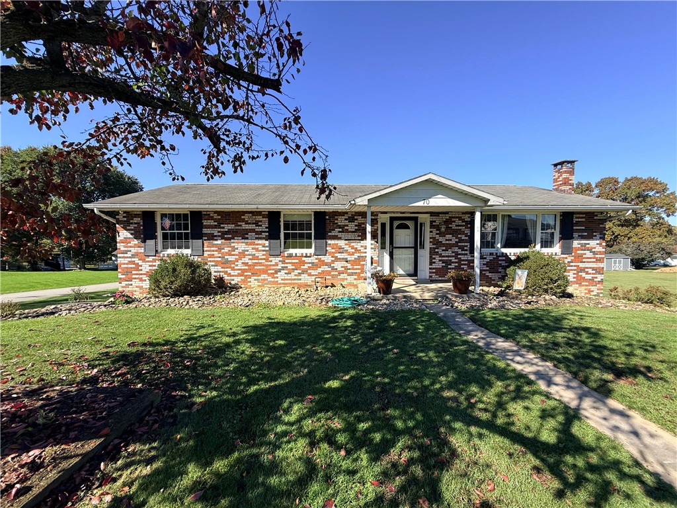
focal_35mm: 14
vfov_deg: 85.7
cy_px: 254
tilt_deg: -3.8
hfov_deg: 102.1
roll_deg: -0.5
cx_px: 338
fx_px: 274
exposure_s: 1/1167
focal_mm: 2.22
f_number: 2.2
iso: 50
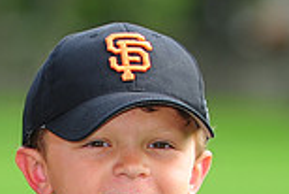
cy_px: 249
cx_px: -4
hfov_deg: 3.3
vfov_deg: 2.2
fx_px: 4982
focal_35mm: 620
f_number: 4
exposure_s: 1/640
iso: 200
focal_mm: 165
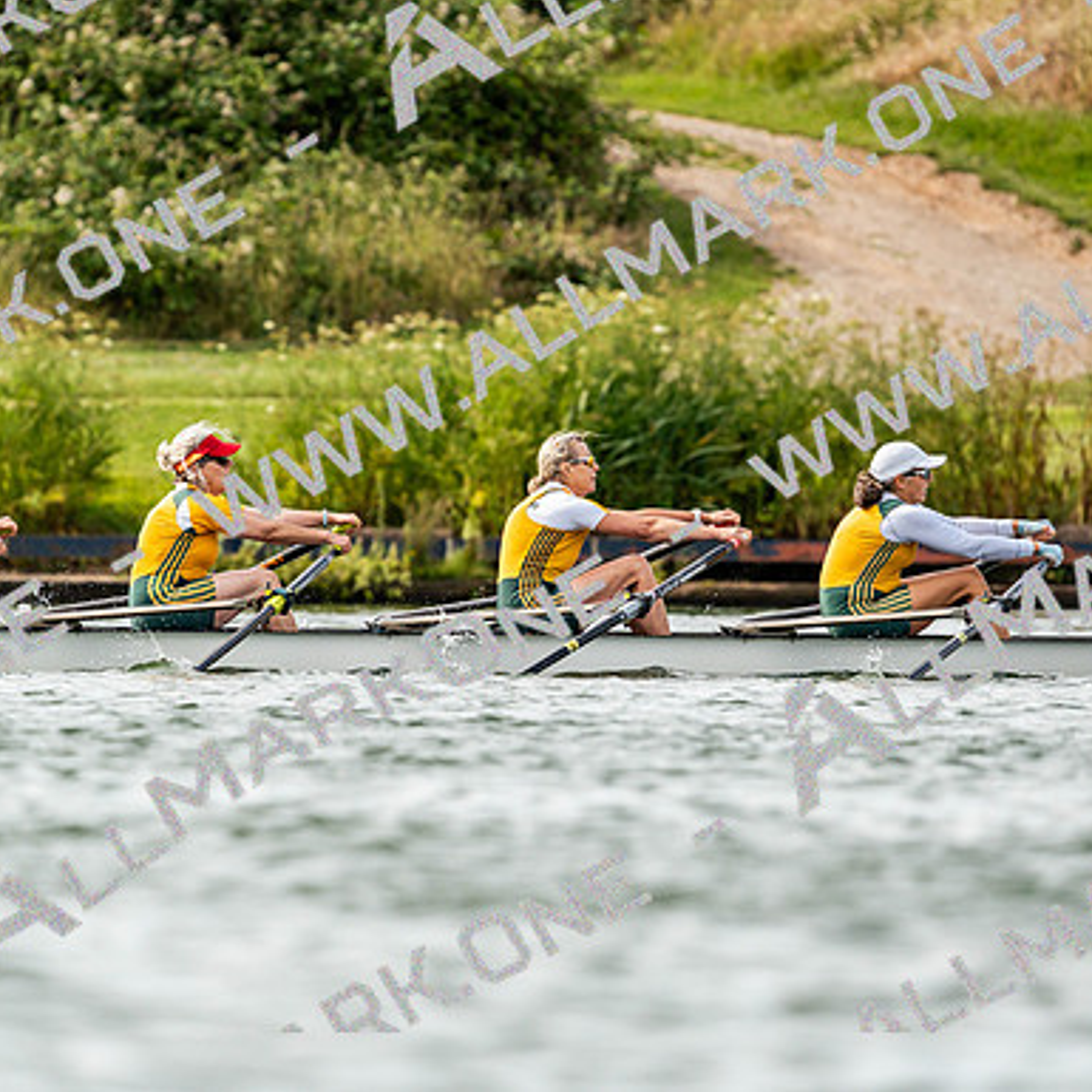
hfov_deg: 3.0
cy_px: 546
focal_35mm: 584
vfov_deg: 3.0
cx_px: 542
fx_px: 20843
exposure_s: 1/2000
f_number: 6.3
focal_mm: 456
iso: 400
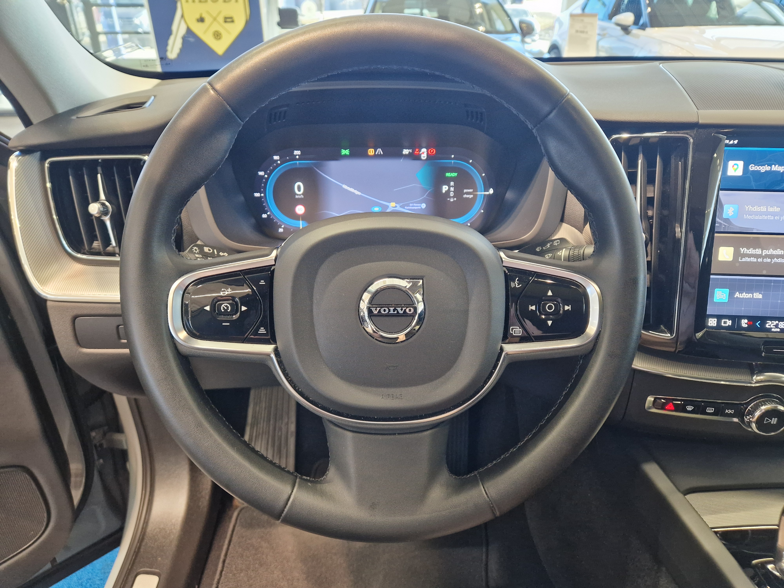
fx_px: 521
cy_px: 294
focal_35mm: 23
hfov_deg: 73.9
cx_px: 392
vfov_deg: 58.9
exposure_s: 1/100
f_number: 1.8
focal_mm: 5.4
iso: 500
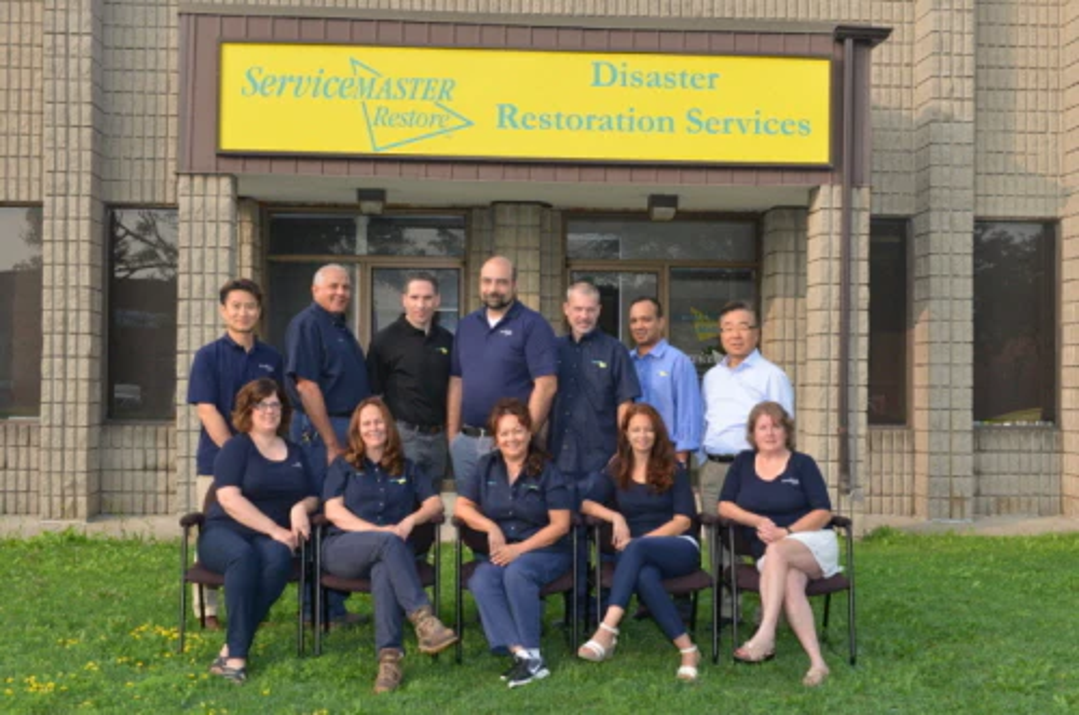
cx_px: 540
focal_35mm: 45
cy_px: 358
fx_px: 1346
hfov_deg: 43.7
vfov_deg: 29.7
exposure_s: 1/125
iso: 200
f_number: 8
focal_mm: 45
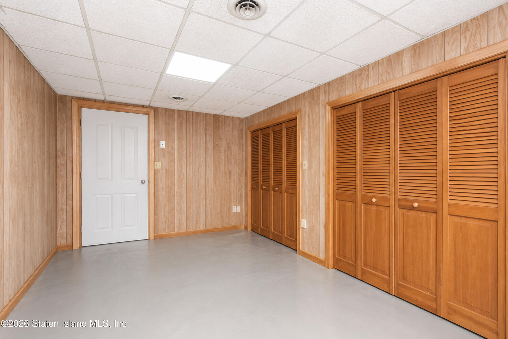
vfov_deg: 77.3
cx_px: 254
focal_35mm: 15
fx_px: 212
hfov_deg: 100.4
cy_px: 170
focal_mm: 10
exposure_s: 1/60
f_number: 7.1
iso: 2000
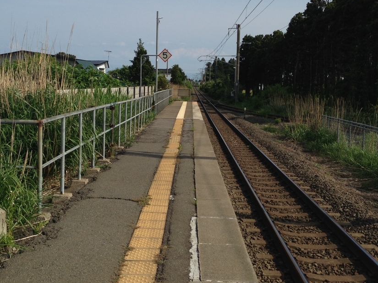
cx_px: 150
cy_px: 121
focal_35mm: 48
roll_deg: +0.4
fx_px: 524
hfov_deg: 39.5
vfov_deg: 30.2
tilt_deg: -4.6
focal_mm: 4.12
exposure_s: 1/2008
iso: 50
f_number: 2.4
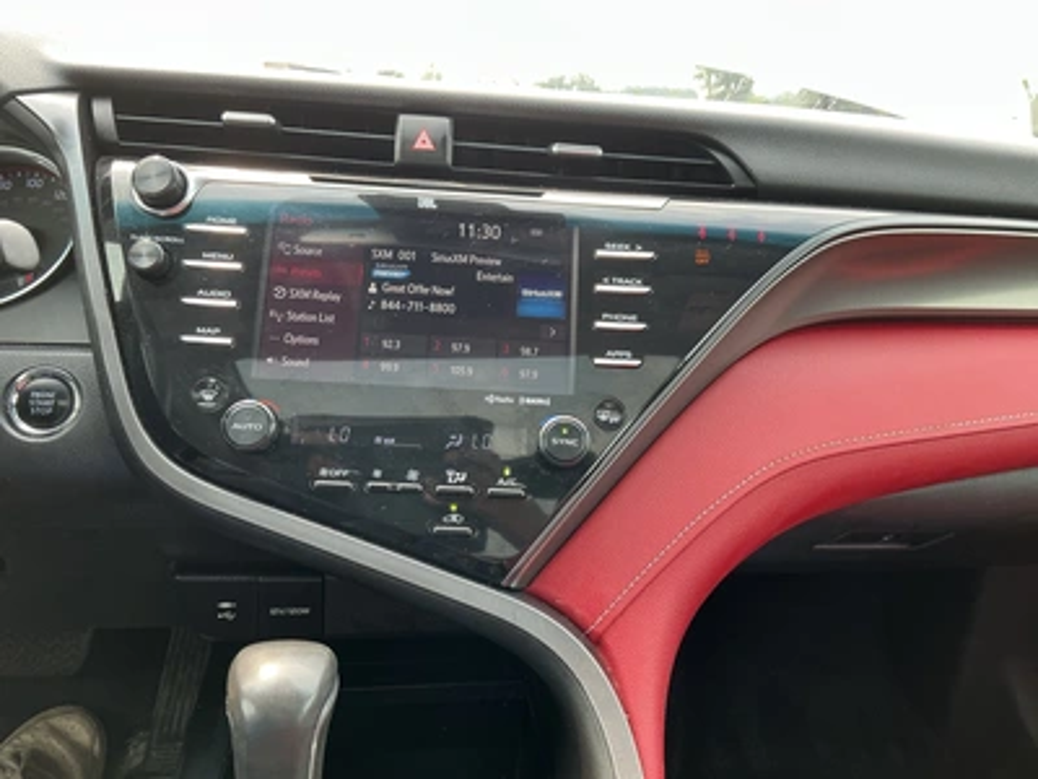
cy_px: 390
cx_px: 519
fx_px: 840
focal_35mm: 28
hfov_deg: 63.4
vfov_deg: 49.7
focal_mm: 3
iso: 40
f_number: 1.8
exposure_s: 1/122
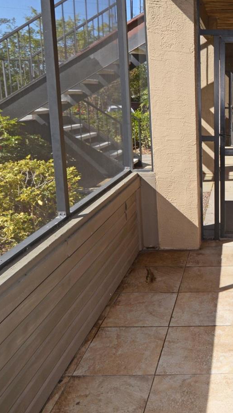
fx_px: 362
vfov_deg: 59.3
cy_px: 183
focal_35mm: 33
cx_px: 250
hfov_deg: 31.9
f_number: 10
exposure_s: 1/160
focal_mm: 12
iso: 200
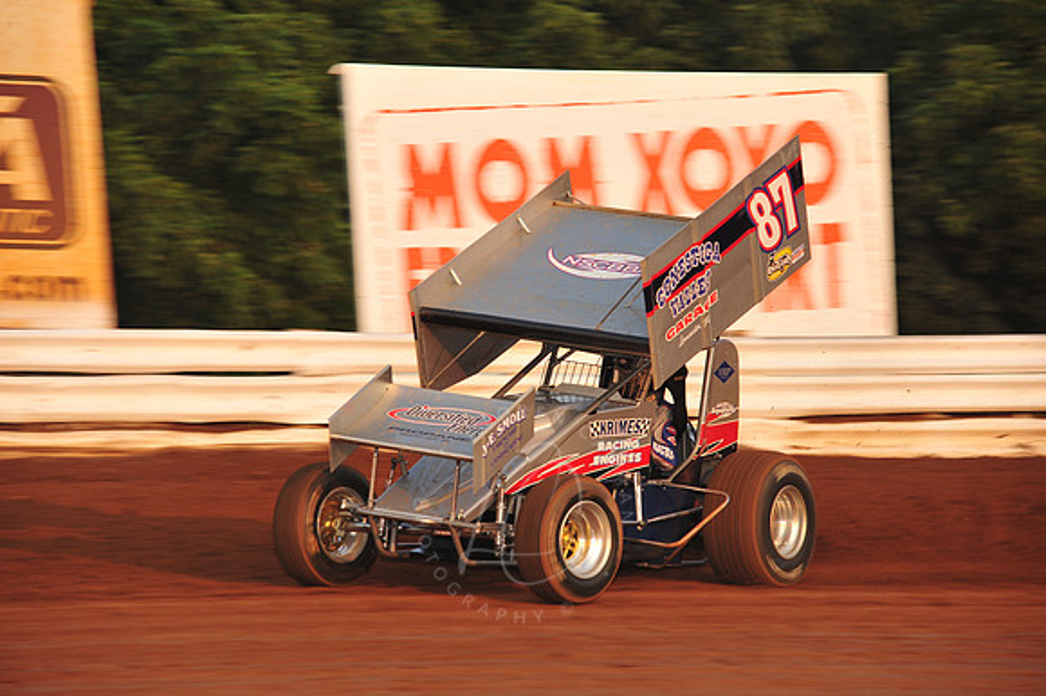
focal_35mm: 200
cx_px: 523
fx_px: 5808
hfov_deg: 10.3
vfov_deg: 6.9
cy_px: 348
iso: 640
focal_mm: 200
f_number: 8
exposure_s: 1/320
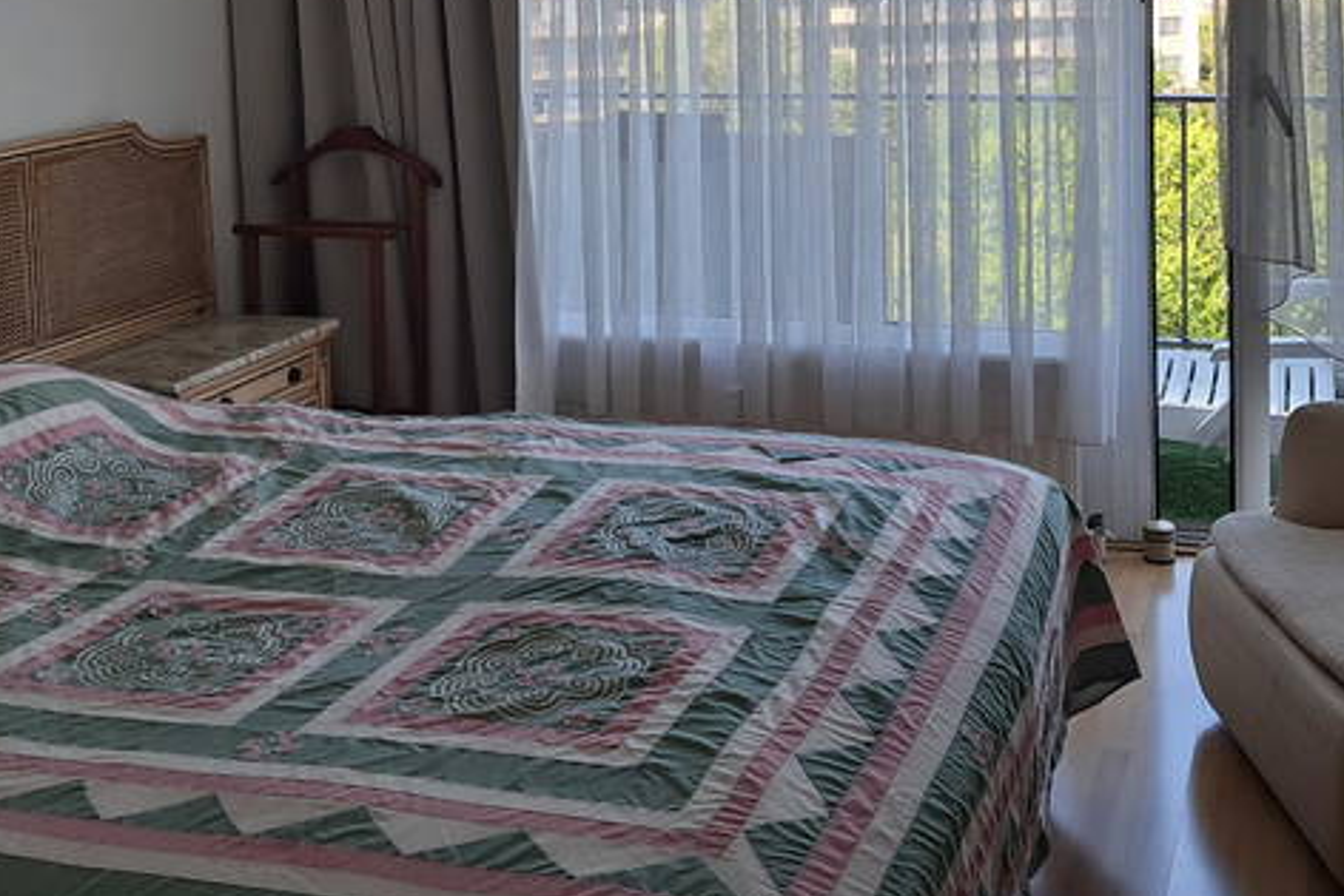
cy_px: 71
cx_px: 883
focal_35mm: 47
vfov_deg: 27.5
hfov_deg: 41.4
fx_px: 1755
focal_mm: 4
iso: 50
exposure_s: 1/120
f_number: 1.8
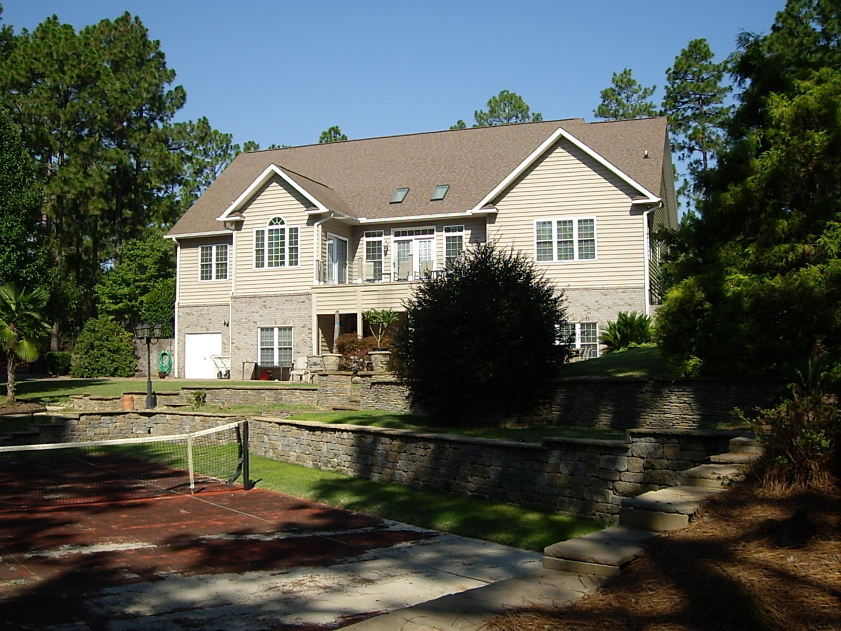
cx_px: 420
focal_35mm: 38
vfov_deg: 37.7
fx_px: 923
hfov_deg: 49.0
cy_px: 316
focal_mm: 6.2
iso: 50
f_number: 4.3
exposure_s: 1/320
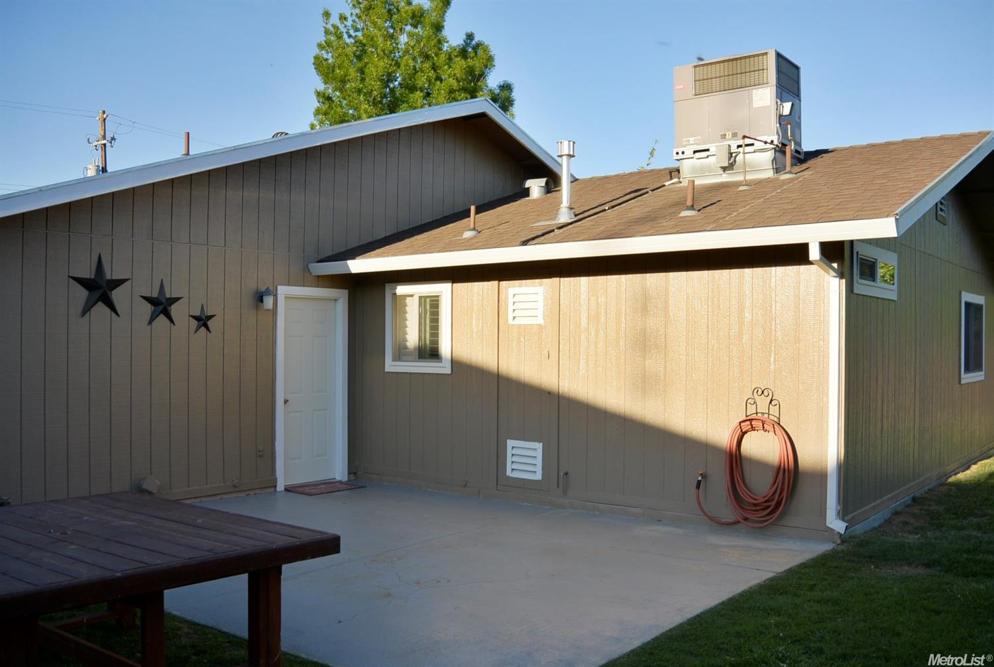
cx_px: 497
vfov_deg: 41.3
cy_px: 334
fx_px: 885
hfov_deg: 58.6
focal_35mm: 32
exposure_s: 1/500
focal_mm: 12
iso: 110
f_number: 3.8
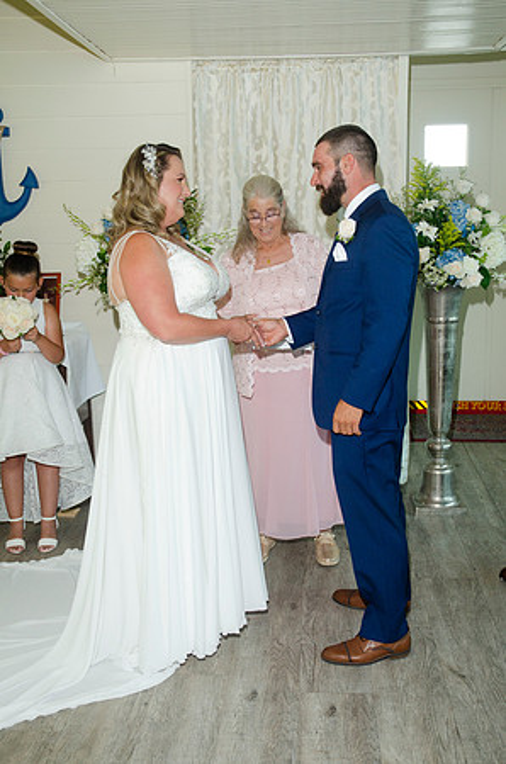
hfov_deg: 30.7
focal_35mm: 44
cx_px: 253
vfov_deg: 45.0
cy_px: 382
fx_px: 921
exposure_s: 1/125
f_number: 5.6
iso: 400
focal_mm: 29
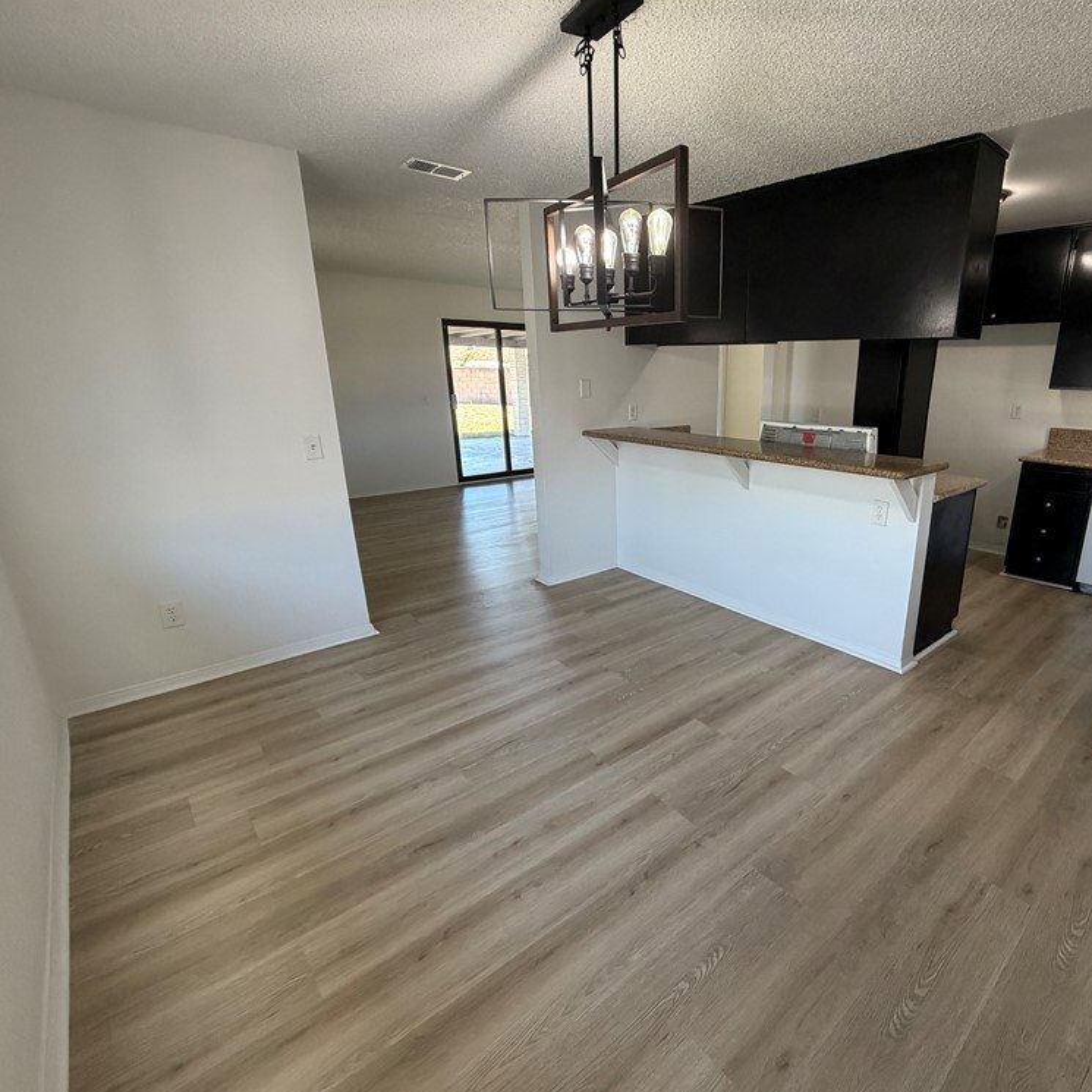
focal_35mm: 17
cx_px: 692
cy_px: 551
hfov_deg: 82.2
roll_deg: +0.0
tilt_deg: -17.4
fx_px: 607
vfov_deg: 84.0
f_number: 2.2
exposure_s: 1/120
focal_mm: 2.22
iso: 320
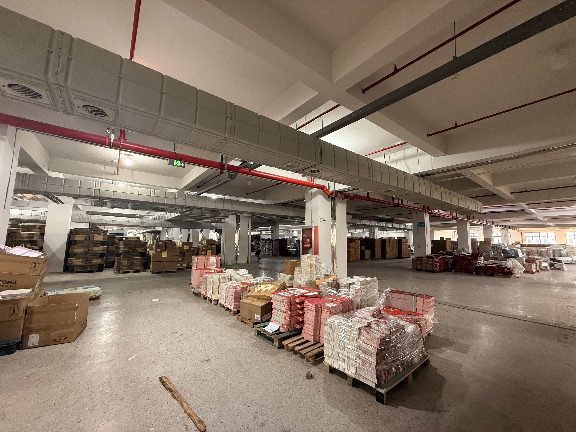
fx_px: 233
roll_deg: -0.7
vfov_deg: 85.7
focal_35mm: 14
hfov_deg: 102.1
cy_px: 216
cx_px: 288
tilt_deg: +6.4
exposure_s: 1/50
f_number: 2.2
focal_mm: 2.22
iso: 320
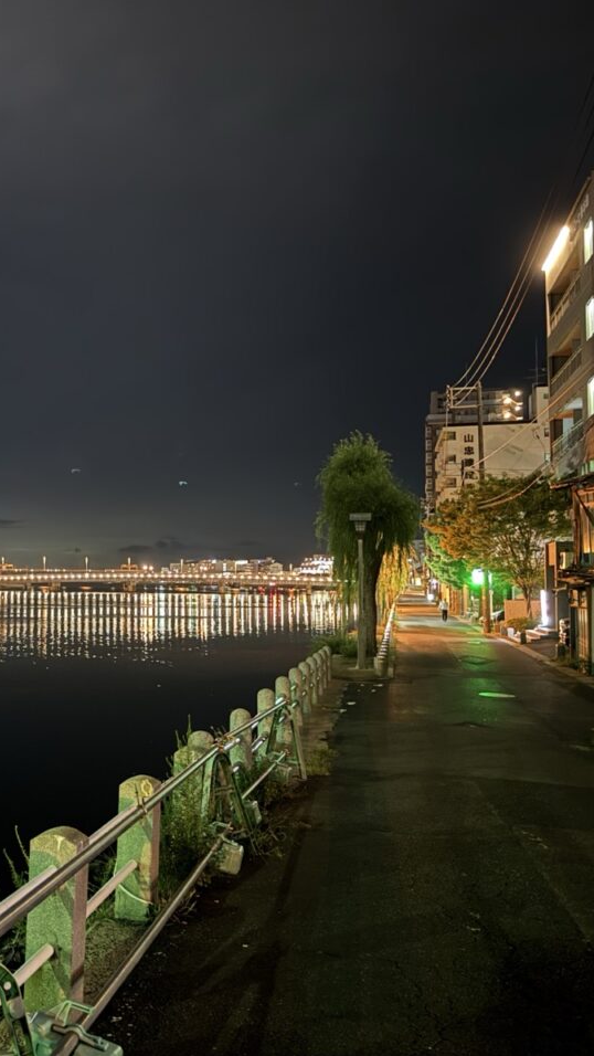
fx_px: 980
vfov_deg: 56.6
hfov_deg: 31.4
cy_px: 528
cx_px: 11
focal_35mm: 35
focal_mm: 6.76
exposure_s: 1/2
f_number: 1.78
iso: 1250
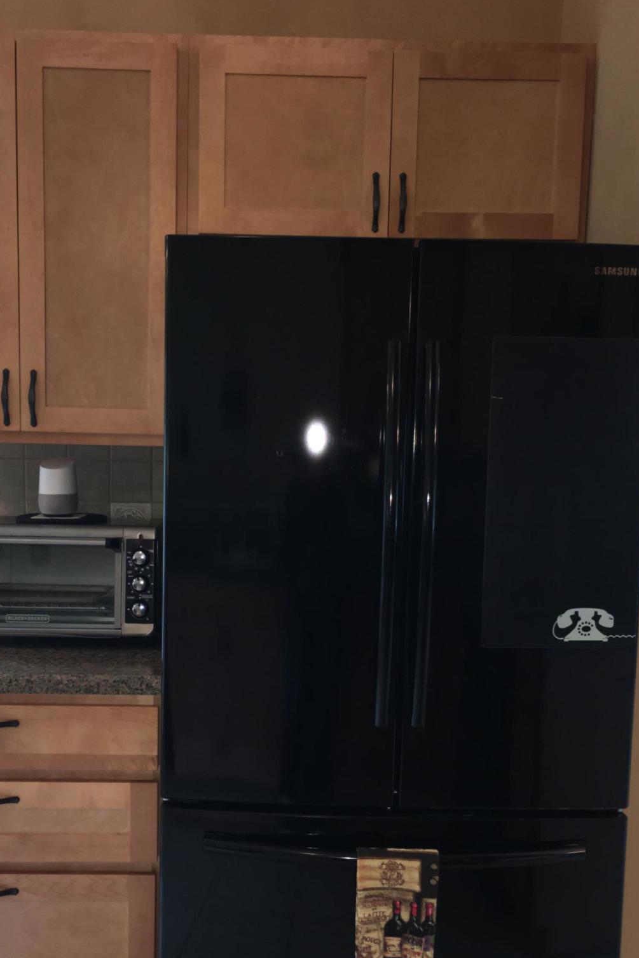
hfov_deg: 33.4
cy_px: 562
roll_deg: -1.1
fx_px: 1065
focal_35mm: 40
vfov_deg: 48.2
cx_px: 278
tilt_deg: -5.9
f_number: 2.2
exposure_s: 1/16
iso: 40
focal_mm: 4.15
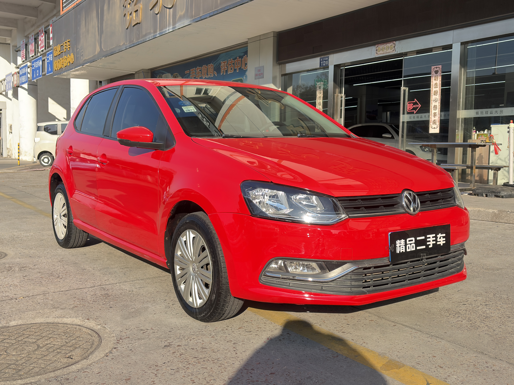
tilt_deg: -3.6
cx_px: 257
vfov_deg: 38.7
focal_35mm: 37
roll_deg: -0.1
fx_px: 549
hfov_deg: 50.1
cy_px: 192
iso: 50
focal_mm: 5.96
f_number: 1.6
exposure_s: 1/993
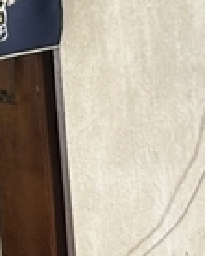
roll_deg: +1.9
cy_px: -203
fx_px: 1663
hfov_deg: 5.5
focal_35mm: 219
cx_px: -766
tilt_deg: +4.6
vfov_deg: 8.5
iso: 100
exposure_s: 1/50
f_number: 1.5
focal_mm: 5.7
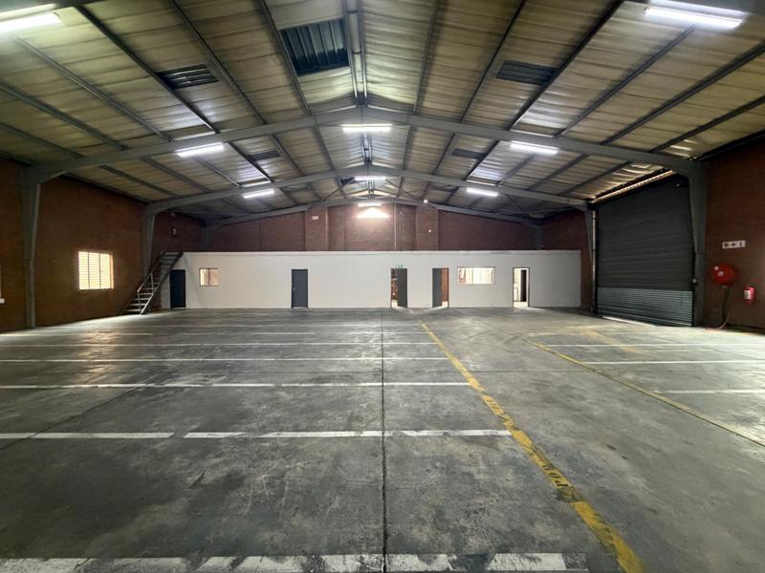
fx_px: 309
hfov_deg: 102.1
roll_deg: +1.6
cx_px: 382
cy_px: 286
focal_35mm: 14
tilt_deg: -0.5
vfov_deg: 85.7
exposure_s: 1/50
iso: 1000
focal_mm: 2.22
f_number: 2.2
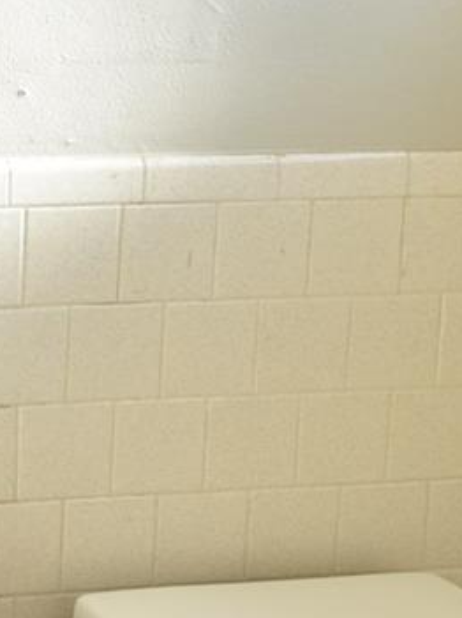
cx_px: -406
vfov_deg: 29.2
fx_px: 1176
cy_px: 205
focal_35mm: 66
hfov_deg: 17.4
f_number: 6.7
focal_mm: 10
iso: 400
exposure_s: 1/180
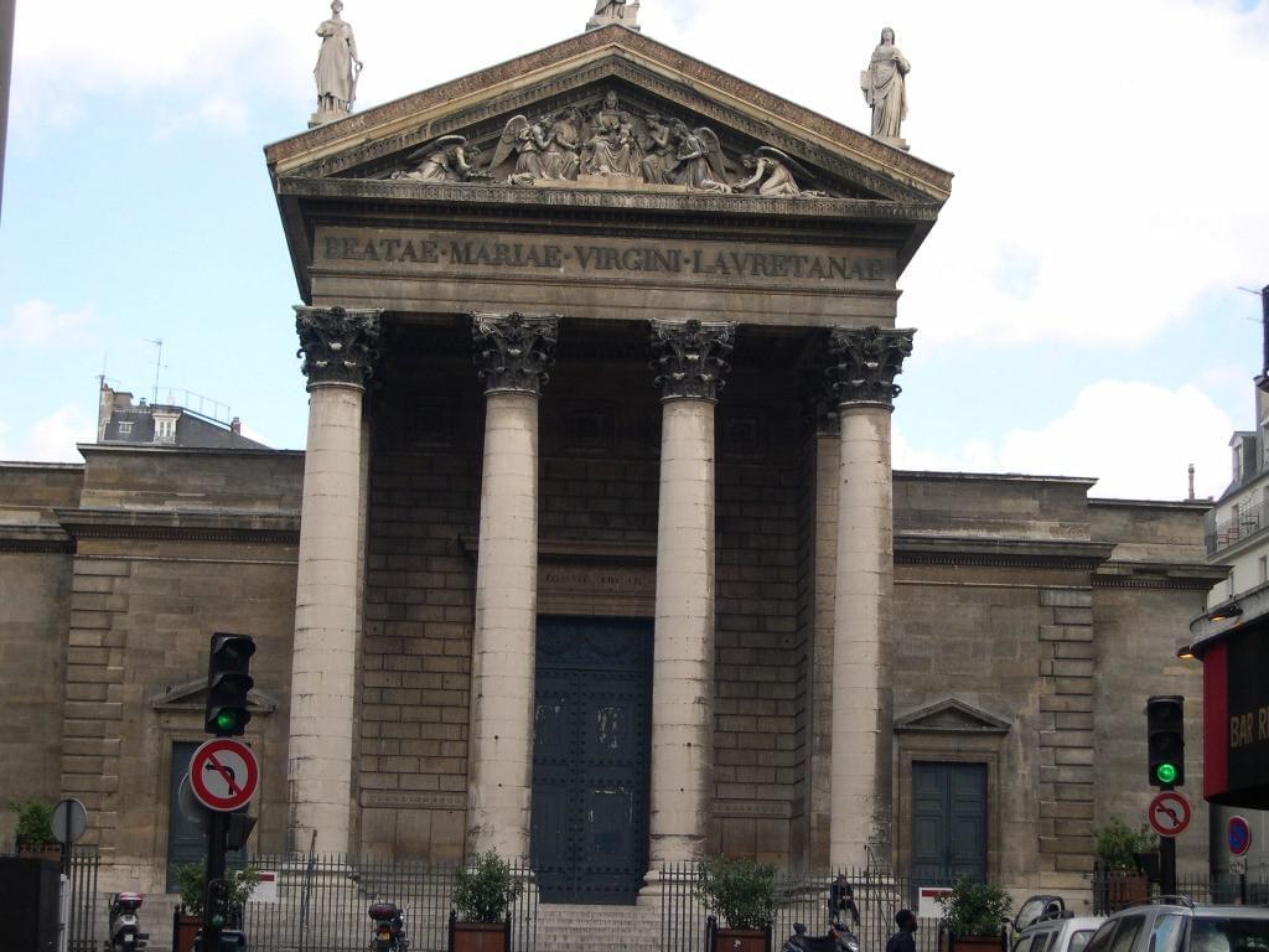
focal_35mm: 67
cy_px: 476
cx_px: 634
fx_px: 2456
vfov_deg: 21.9
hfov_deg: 29.0
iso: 100
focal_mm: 14.2
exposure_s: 1/316
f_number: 3.7
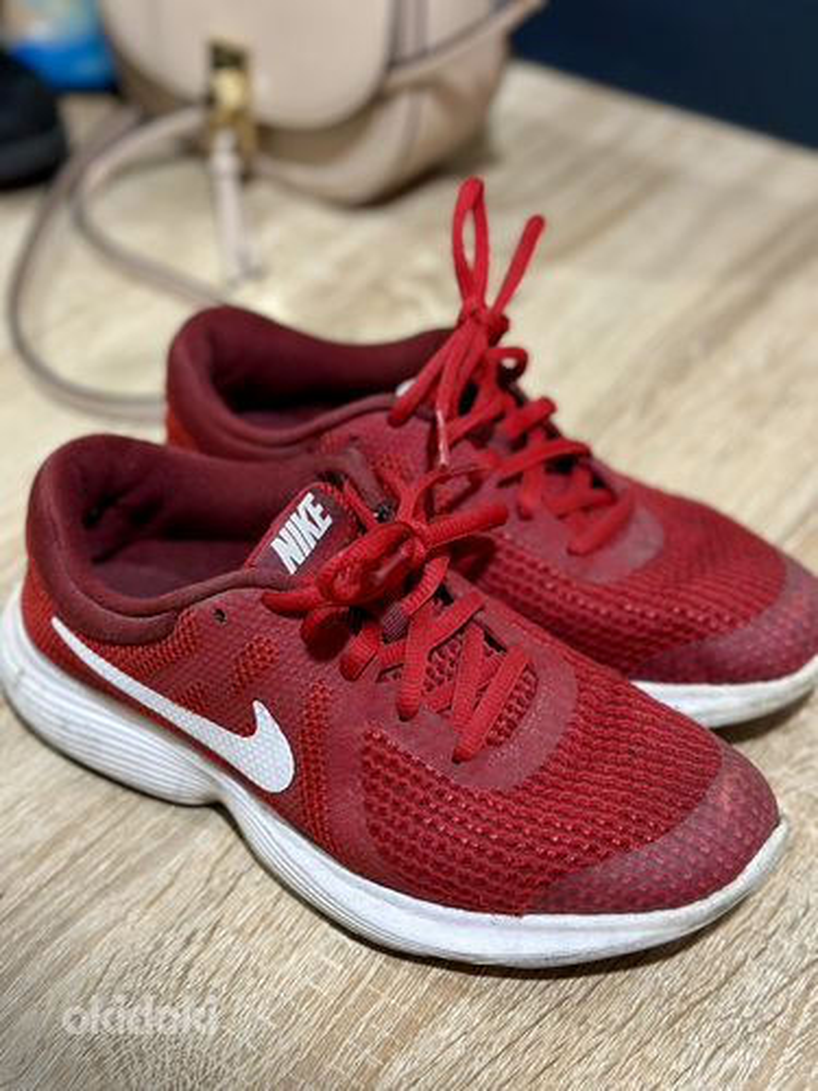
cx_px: 409
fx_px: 1512
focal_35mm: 48
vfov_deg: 39.7
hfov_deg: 30.3
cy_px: 546
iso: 250
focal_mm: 6.86
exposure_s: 1/50
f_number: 1.78
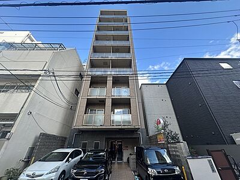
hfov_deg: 102.1
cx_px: 120
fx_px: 97
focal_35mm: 14
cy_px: 90
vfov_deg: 85.7
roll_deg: +0.2
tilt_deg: +32.2
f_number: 2.2
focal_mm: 2.22
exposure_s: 1/461
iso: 40
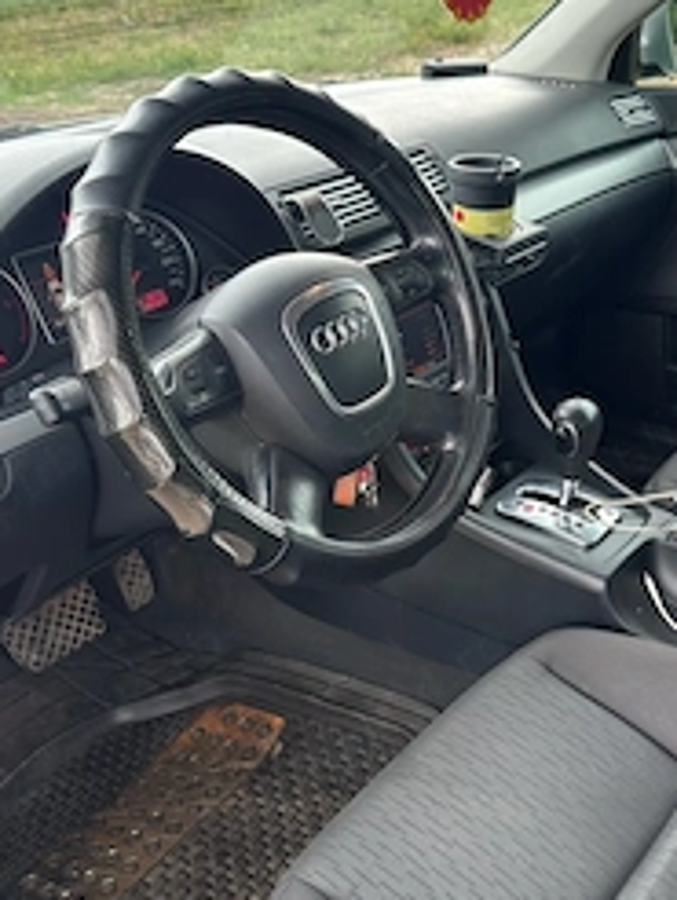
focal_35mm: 39
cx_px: 461
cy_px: 476
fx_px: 1015
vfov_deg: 47.8
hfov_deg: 36.4
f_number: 1.78
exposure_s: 1/121
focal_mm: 6.86
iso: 80
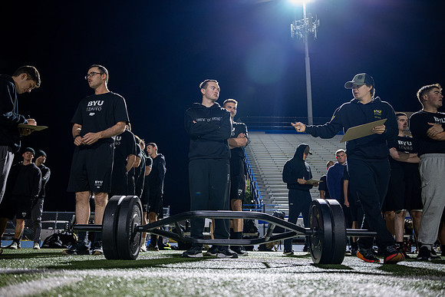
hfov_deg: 63.6
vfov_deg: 45.0
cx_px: 222
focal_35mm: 29
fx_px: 359
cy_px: 148
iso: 2000
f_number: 2.8
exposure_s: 1/125
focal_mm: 29
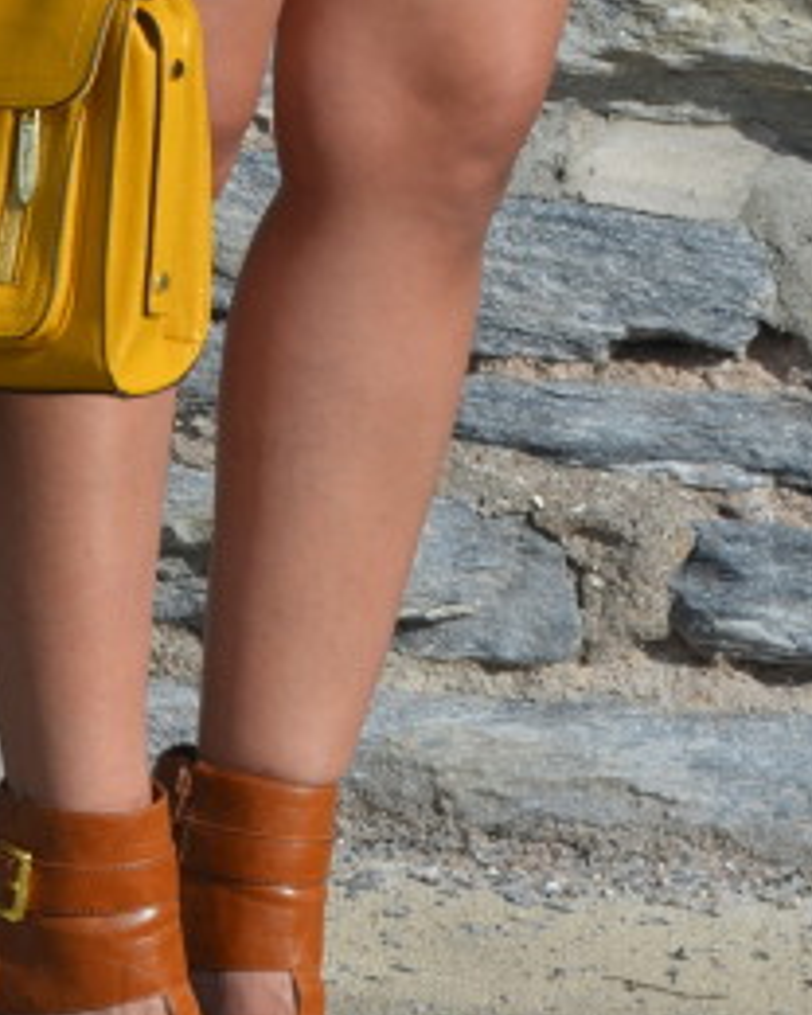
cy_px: -472
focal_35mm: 304
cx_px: 679
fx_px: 9127
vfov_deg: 6.3
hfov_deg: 5.1
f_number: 8
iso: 110
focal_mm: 55
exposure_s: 1/250
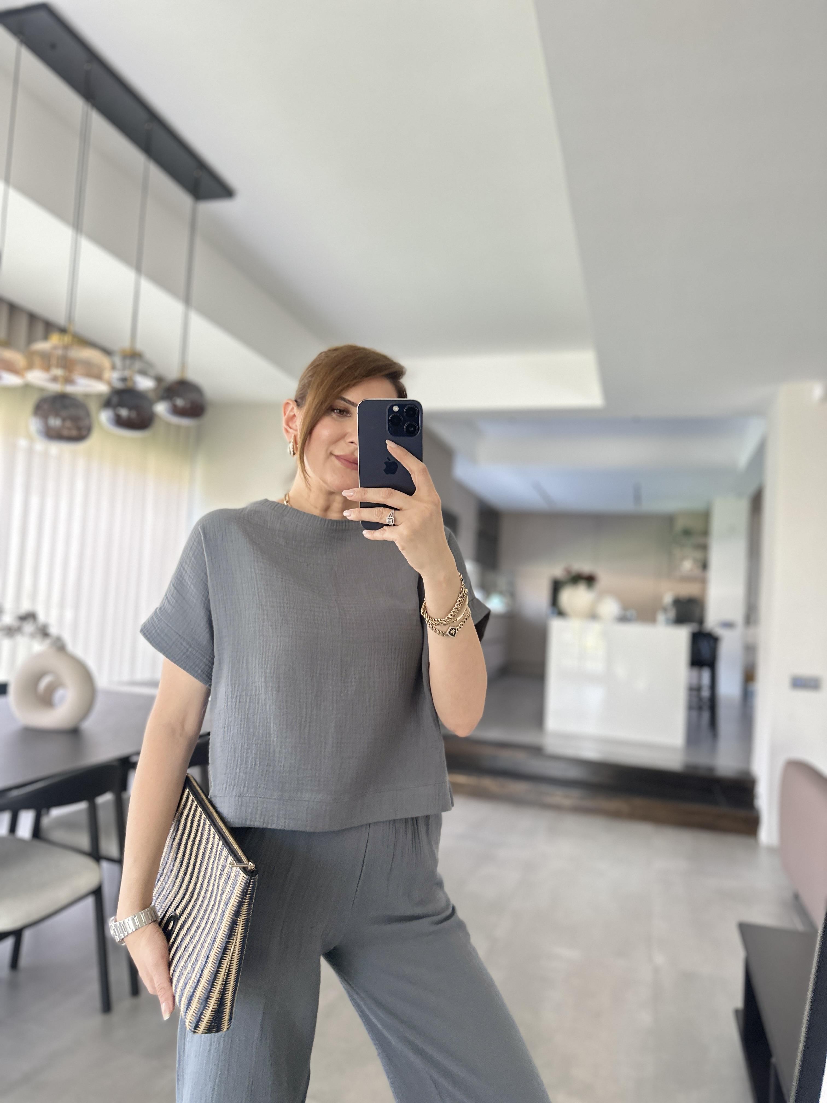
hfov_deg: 56.8
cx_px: 414
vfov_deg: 71.6
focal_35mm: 24
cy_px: 552
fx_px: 765
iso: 400
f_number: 1.78
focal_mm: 6.86
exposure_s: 1/60
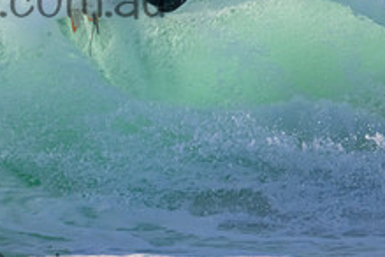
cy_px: -24
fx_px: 22649
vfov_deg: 0.6
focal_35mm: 2118
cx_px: -21
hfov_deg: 1.0
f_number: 11
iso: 1100
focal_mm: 800
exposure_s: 1/1250
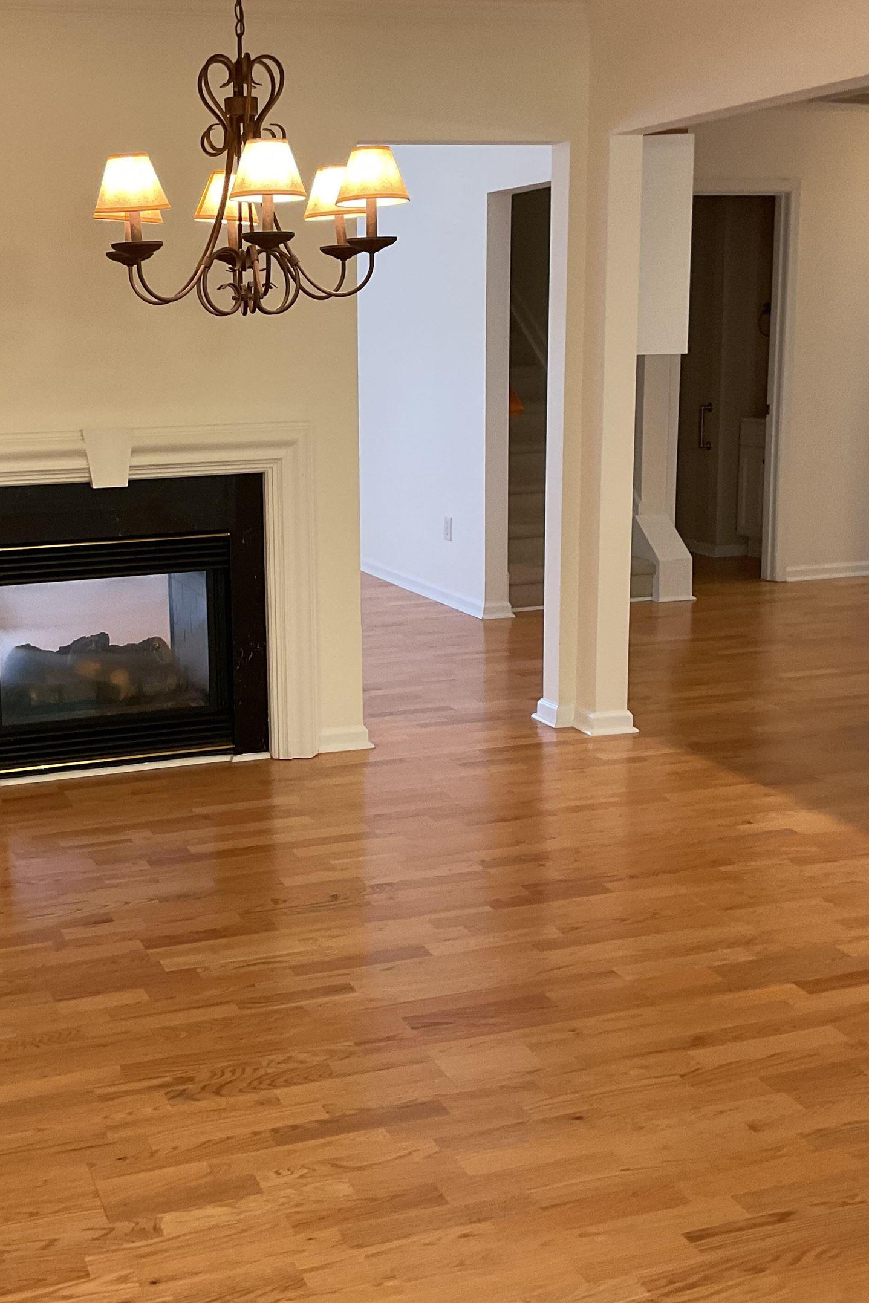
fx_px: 1557
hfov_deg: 30.9
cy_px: 607
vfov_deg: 45.4
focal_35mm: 43
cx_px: 269
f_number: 1.8
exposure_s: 1/60
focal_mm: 3
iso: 80
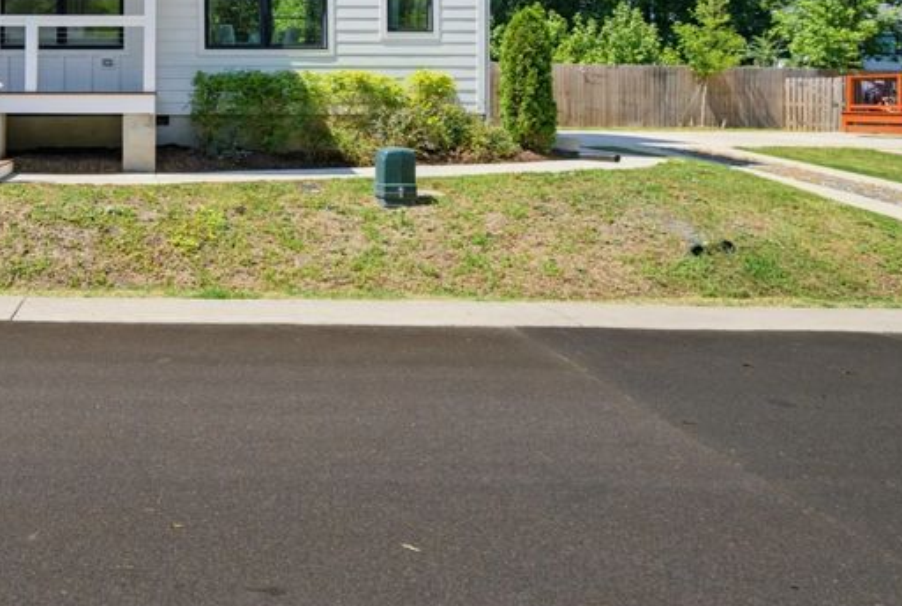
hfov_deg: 54.0
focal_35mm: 32
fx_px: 804
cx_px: 162
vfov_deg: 38.4
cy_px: 56
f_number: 7.1
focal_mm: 16
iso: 80
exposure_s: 1/40
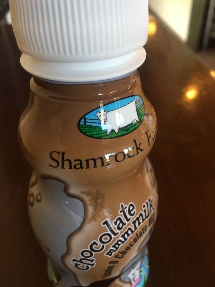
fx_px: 240
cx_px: 108
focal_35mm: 29
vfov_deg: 61.7
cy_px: 144
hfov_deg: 48.2
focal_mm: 4.15
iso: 32
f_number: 2.2
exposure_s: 1/15
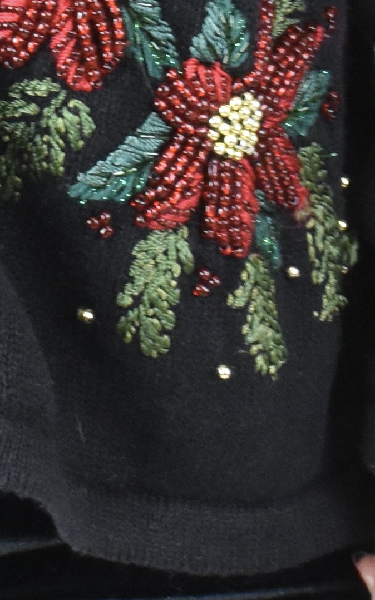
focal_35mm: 255
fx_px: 4171
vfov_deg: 8.1
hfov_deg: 5.1
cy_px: -264
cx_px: -288
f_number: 13
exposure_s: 1/30
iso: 1600
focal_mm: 30
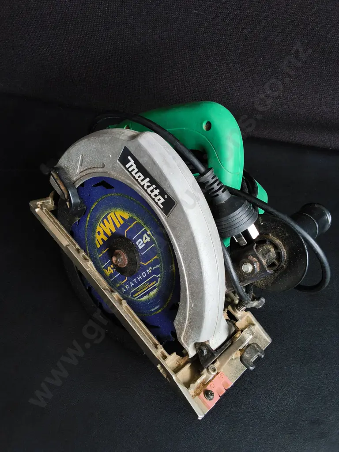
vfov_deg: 65.3
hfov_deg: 51.4
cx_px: 170
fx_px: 353
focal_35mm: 27
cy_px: 226
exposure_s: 1/100
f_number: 2
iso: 125
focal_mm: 2.87
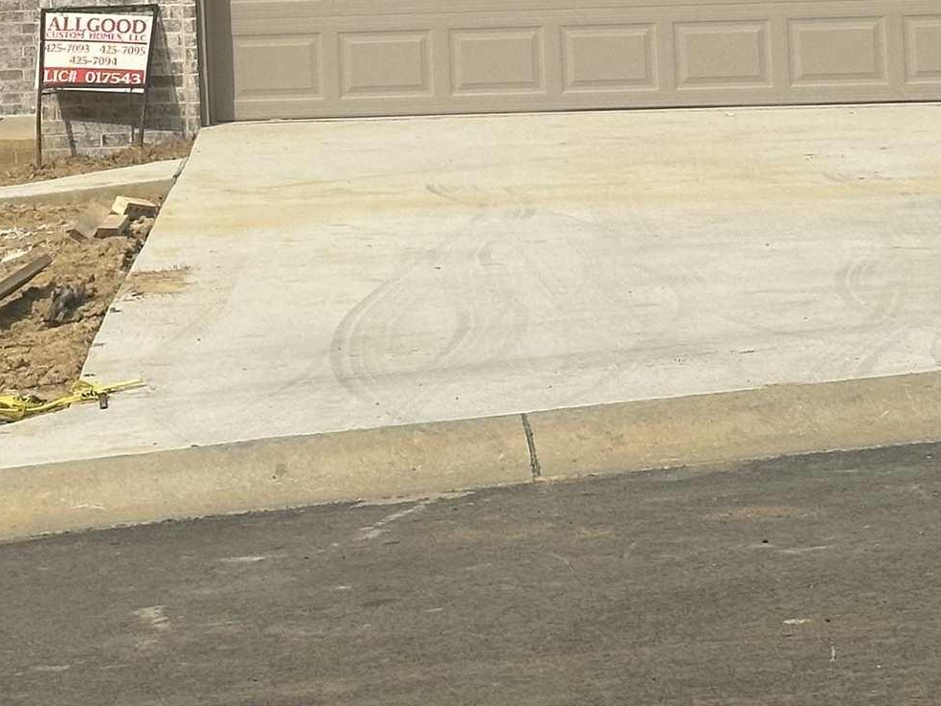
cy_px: -243
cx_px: -75
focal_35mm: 150
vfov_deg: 9.7
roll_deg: +2.2
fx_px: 4077
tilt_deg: +2.2
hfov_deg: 12.9
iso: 64
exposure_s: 1/4785
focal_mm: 6.86
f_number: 1.78
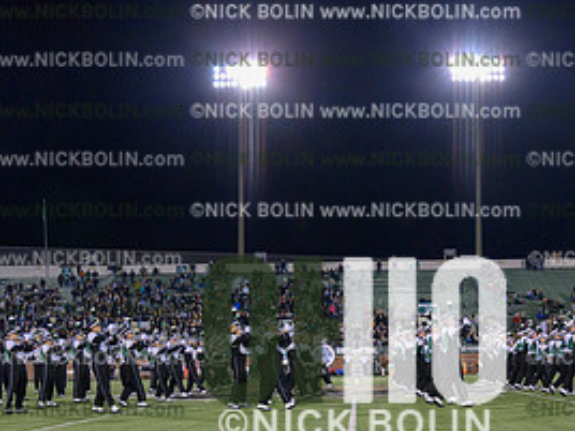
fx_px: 831
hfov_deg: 38.0
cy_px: 359
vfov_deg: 28.3
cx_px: 354
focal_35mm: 50
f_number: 4
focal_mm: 24
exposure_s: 1/1000
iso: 5000
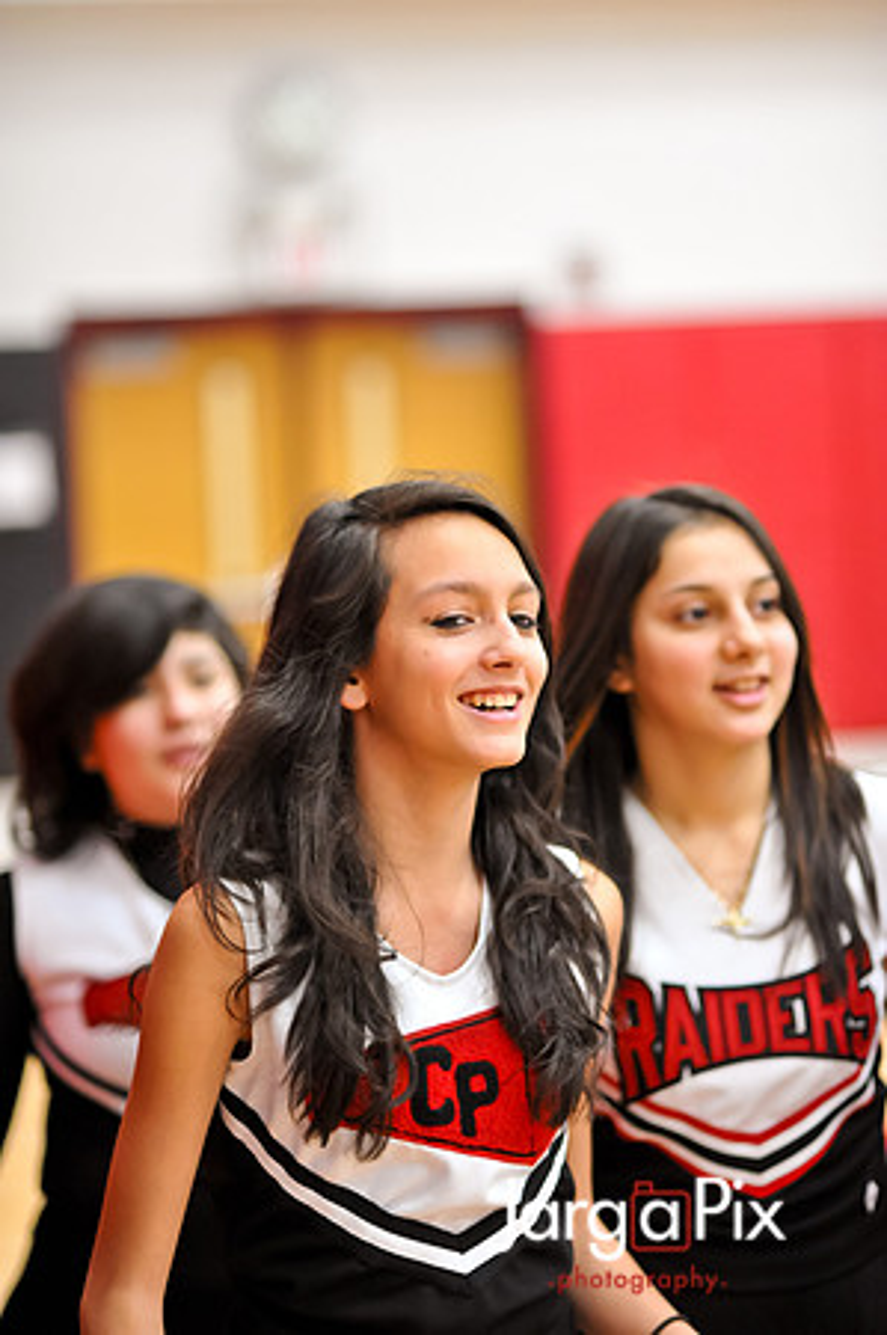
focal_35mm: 85
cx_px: 444
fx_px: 3148
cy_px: 668
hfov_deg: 16.0
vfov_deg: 23.9
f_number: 2
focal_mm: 85
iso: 4500
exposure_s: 1/500
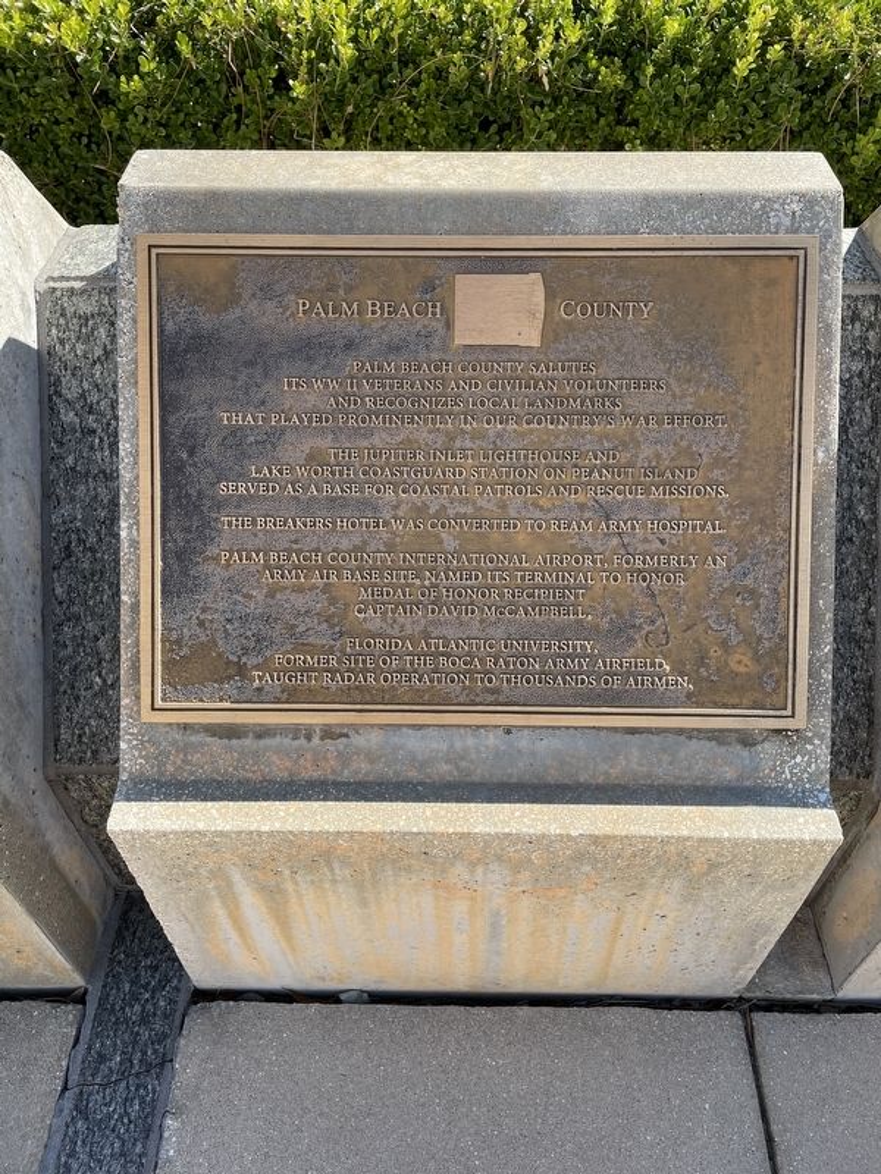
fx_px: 882
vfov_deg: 67.3
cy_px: 587
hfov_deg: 53.1
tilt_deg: -47.9
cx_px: 440
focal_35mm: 26
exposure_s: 1/785
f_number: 1.6
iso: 32
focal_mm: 4.2
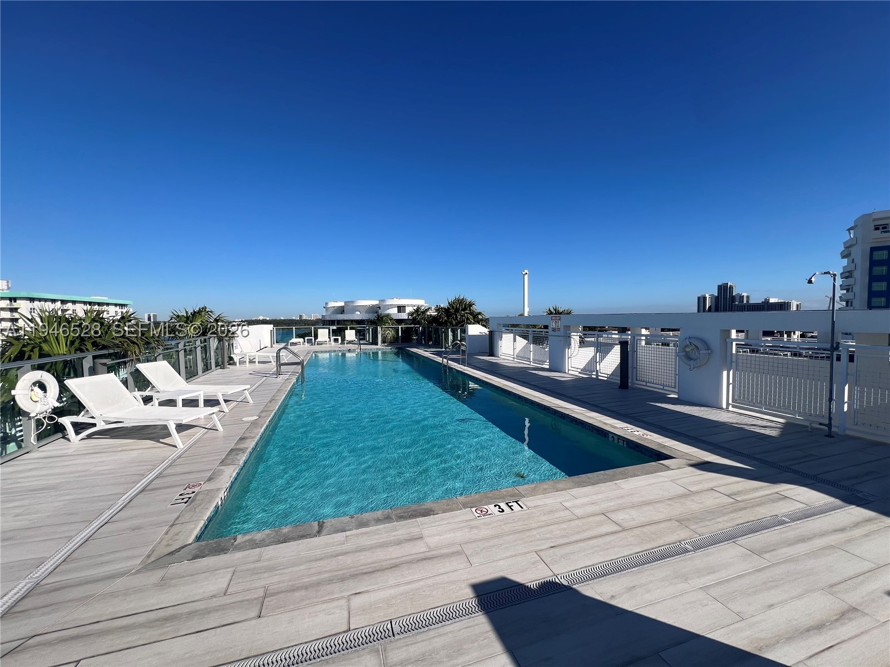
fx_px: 334
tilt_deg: -3.3
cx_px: 445
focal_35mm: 13
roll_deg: +1.9
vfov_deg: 89.9
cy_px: 334
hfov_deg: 106.2
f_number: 1.8
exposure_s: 1/2597
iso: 32
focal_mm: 1.57
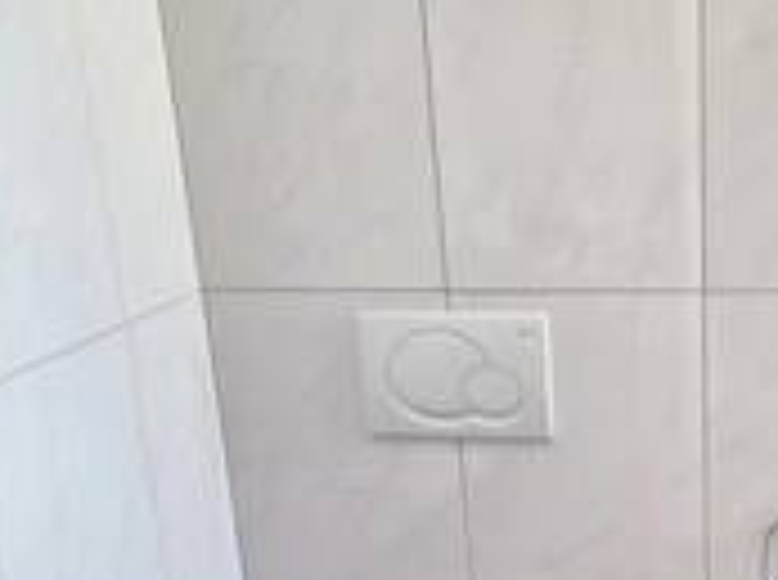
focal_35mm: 48
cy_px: 567
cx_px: 607
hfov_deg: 38.4
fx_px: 1077
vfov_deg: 28.5
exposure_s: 1/100
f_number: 1.7
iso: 125
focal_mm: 6.3
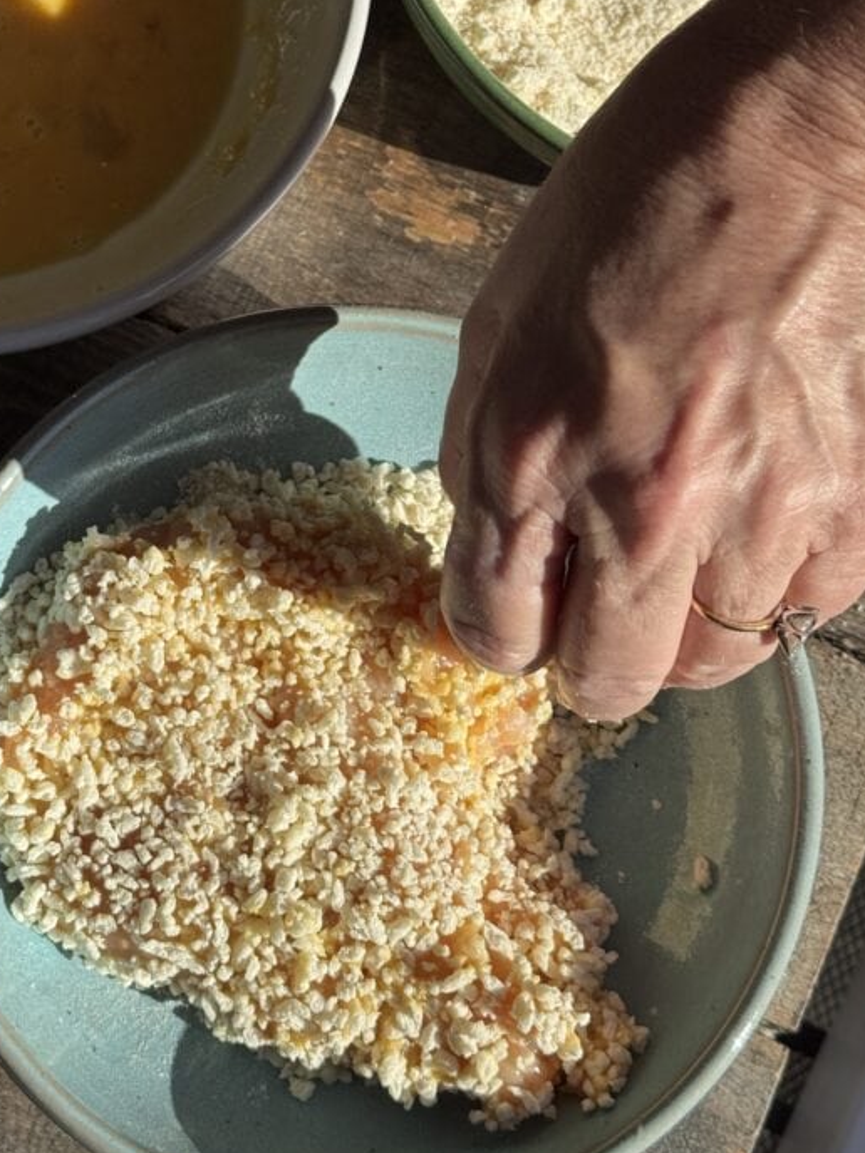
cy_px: 424
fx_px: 2232
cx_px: 283
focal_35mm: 67
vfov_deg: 28.8
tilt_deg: -75.0
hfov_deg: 21.8
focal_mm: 6.76
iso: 64
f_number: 1.78
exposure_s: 1/5848
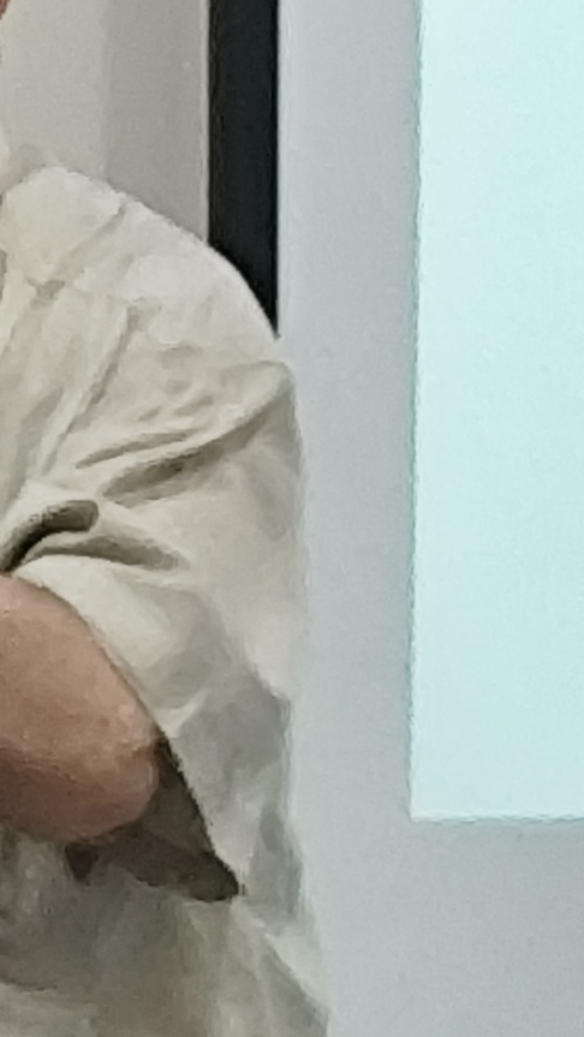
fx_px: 13890
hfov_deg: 2.4
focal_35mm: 505
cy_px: 225
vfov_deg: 4.3
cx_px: -267
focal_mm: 4.71
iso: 320
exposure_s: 1/50
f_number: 1.79
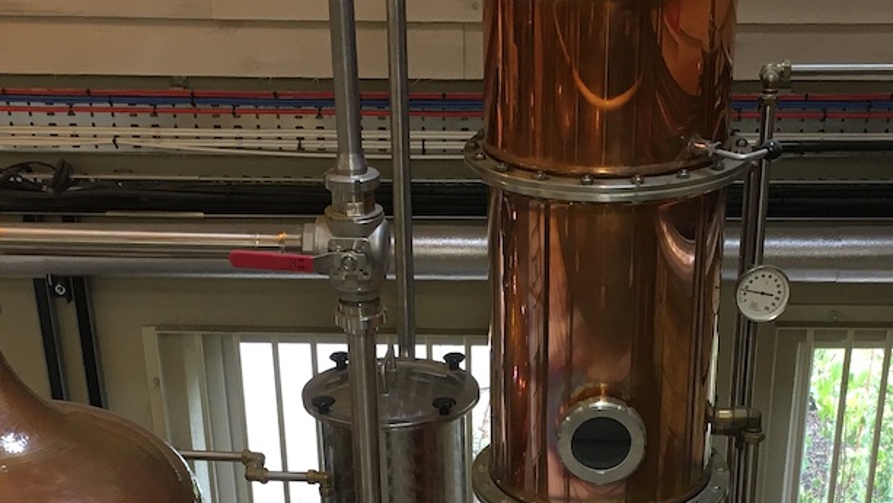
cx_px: 500
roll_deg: +0.6
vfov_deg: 17.5
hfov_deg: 31.9
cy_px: 593
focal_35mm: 66
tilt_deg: -31.0
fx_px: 1563
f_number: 2.2
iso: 40
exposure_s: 1/33
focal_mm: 4.15
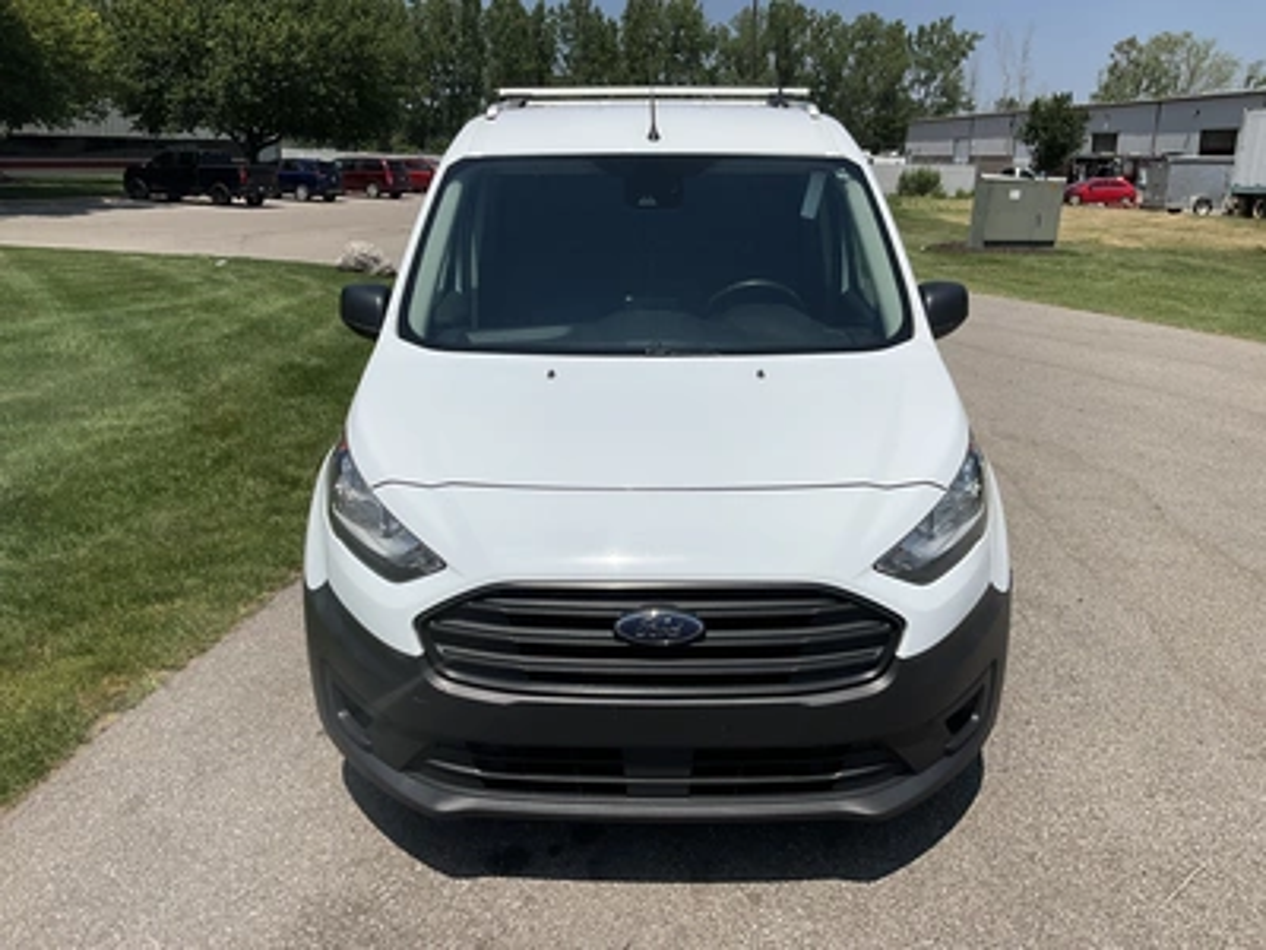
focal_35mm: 29
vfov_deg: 48.2
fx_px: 1061
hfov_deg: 61.7
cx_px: 633
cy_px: 475
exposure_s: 1/5814
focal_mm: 3
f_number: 1.8
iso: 25
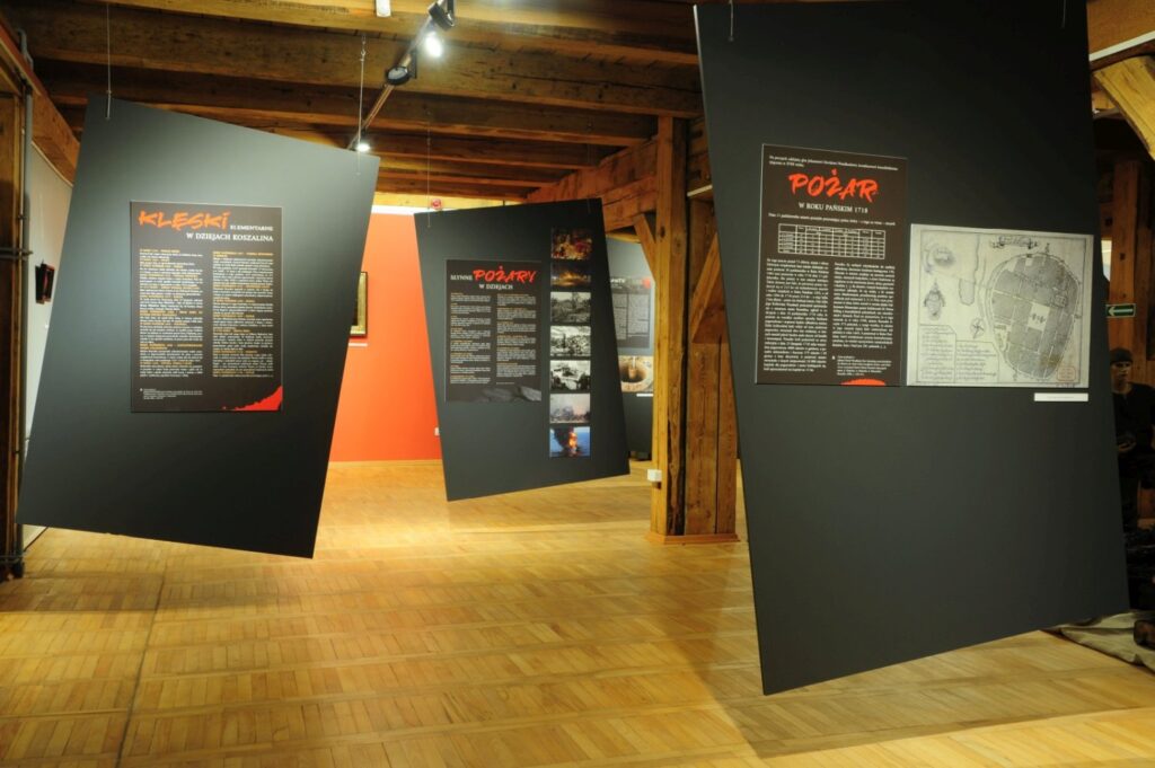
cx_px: 578
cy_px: 384
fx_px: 1058
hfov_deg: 57.3
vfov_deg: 39.9
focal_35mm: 33
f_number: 11
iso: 200
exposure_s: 1/1.3
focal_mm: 22
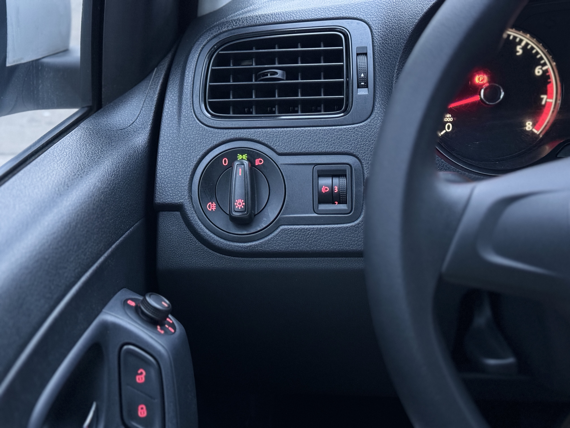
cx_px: 285
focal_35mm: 48
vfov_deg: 30.3
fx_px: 790
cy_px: 214
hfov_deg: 39.7
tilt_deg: -26.4
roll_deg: +2.4
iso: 800
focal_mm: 6.86
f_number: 1.78
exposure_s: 1/21
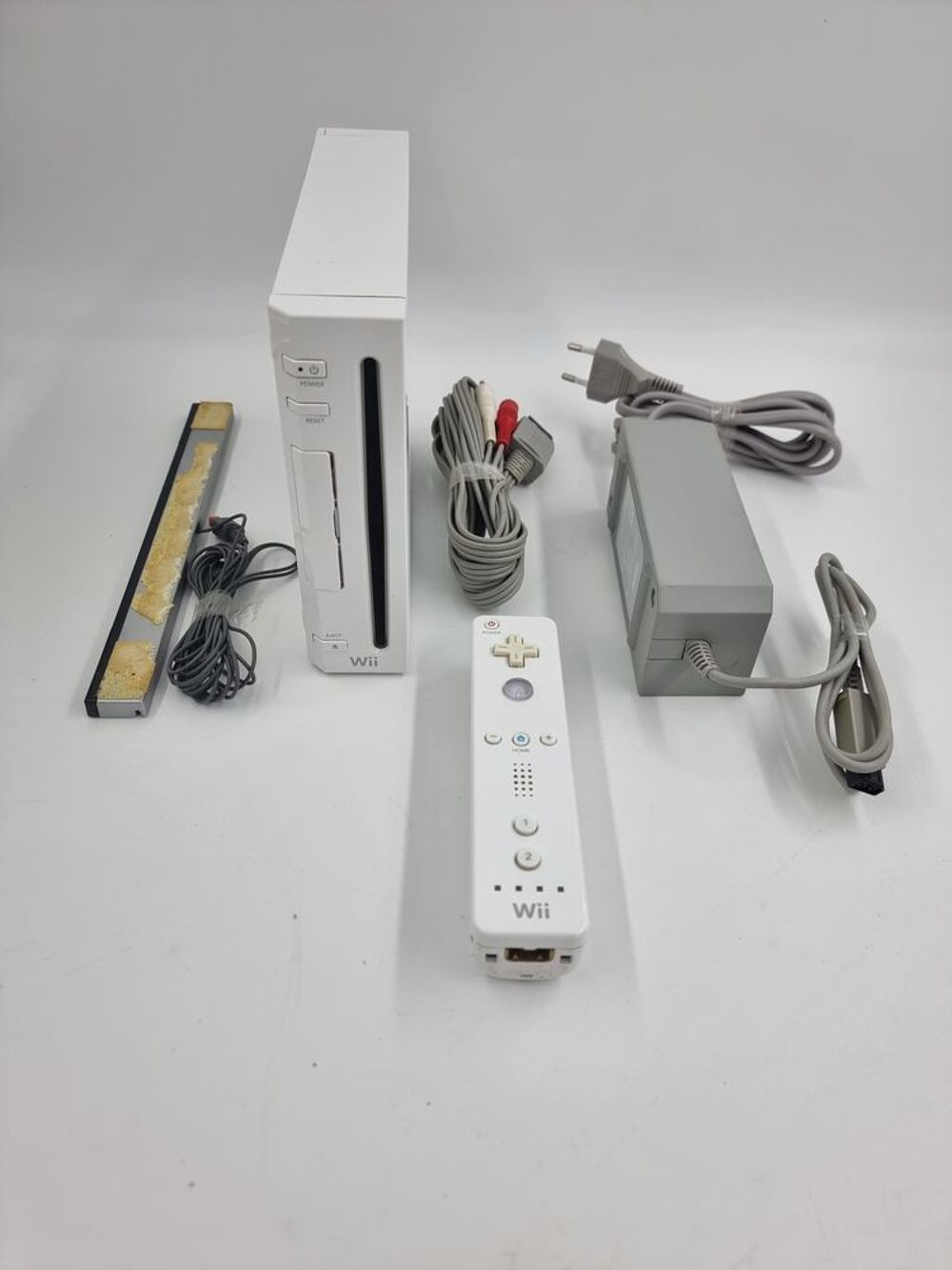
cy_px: 635
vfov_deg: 71.6
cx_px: 476
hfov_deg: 56.8
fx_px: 880
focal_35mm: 24
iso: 50
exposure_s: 1/130
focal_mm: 6.7
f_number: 1.8
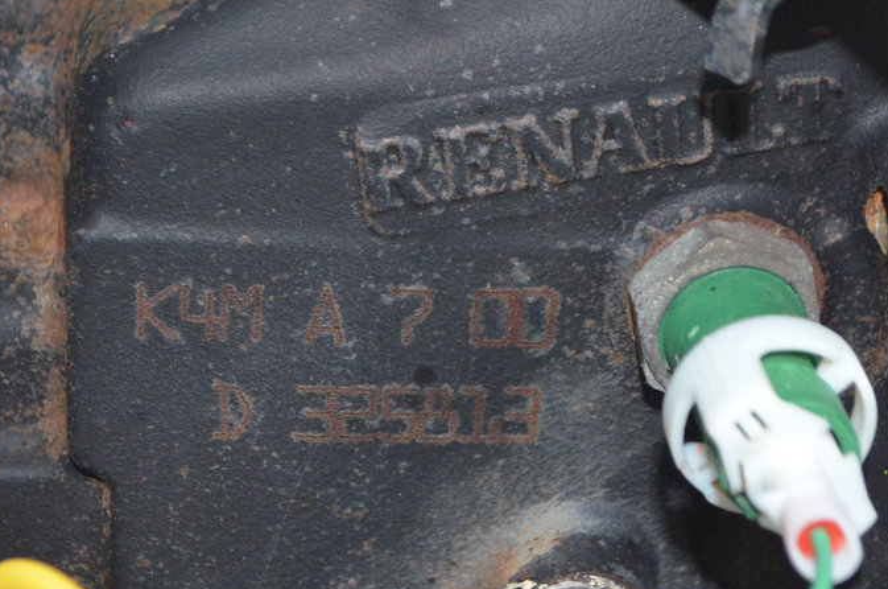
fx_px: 2585
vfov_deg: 13.0
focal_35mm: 105
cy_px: 395
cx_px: 306
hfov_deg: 19.4
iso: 2200
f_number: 5.3
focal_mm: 46
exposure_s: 1/60
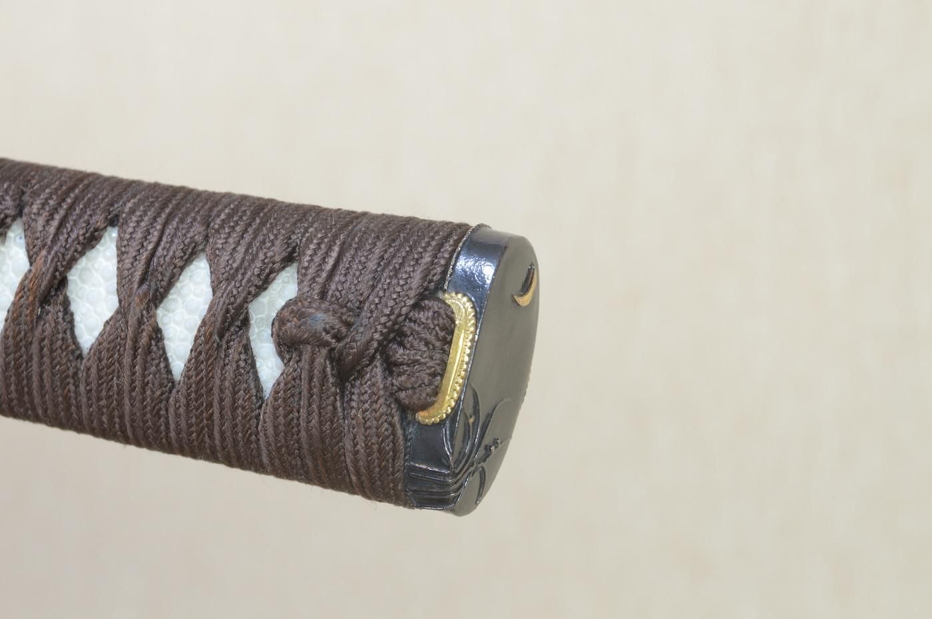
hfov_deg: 14.4
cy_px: 310
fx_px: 3686
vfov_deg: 9.6
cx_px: 466
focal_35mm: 142
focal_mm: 95
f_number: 11
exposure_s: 1/1.6
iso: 400
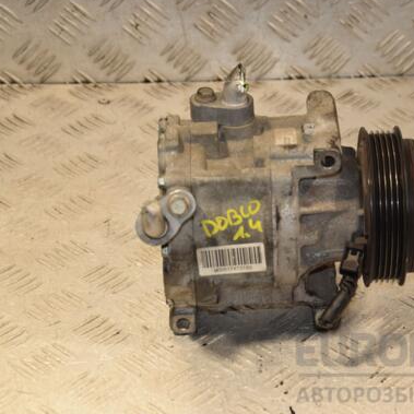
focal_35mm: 105
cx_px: 275
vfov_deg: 16.6
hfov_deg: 16.5
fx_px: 1421
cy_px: 204
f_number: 6.3
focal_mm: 52
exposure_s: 1/200
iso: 800
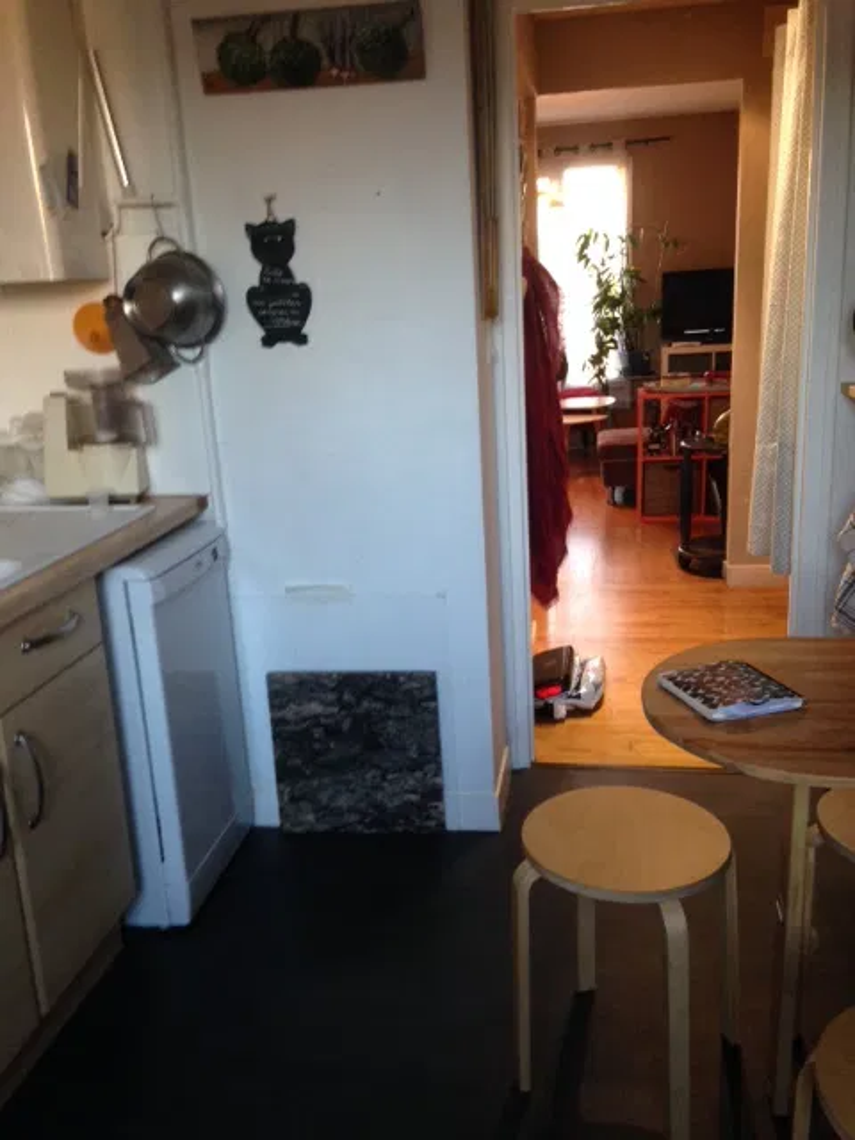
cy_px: 570
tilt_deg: -15.2
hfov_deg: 42.9
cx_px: 428
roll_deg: +2.0
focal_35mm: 33
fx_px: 1087
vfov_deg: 55.4
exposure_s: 1/20
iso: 125
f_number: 2.4
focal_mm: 4.12
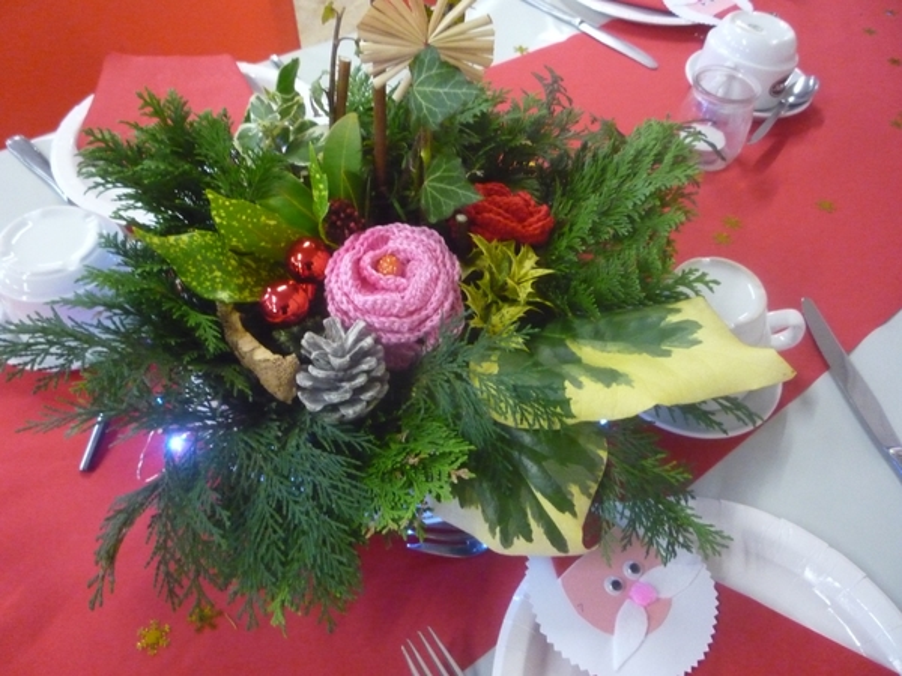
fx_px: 782
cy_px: 338
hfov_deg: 60.0
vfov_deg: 46.8
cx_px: 451
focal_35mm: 30
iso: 800
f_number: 3.3
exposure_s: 1/15
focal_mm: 5.2
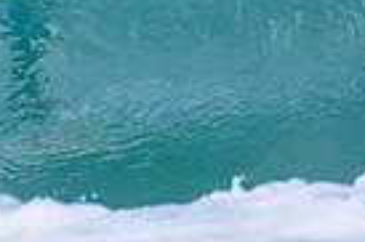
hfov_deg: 0.6
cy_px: -68
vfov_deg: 0.4
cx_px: -272
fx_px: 34299
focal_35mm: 3387
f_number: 11
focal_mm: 800
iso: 2200
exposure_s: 1/2000
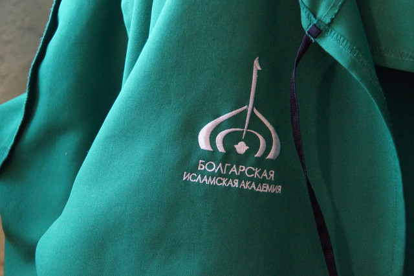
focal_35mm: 75
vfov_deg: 18.2
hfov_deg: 27.0
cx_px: 207
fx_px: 862
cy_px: 138
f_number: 5
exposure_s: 1/25
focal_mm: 50
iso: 3200
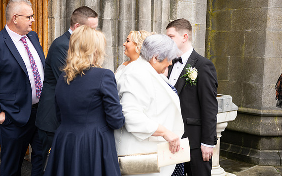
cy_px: 86
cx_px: 142
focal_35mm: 52
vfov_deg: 24.8
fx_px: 399
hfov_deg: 38.9
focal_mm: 50
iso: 125
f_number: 3.5
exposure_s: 1/160
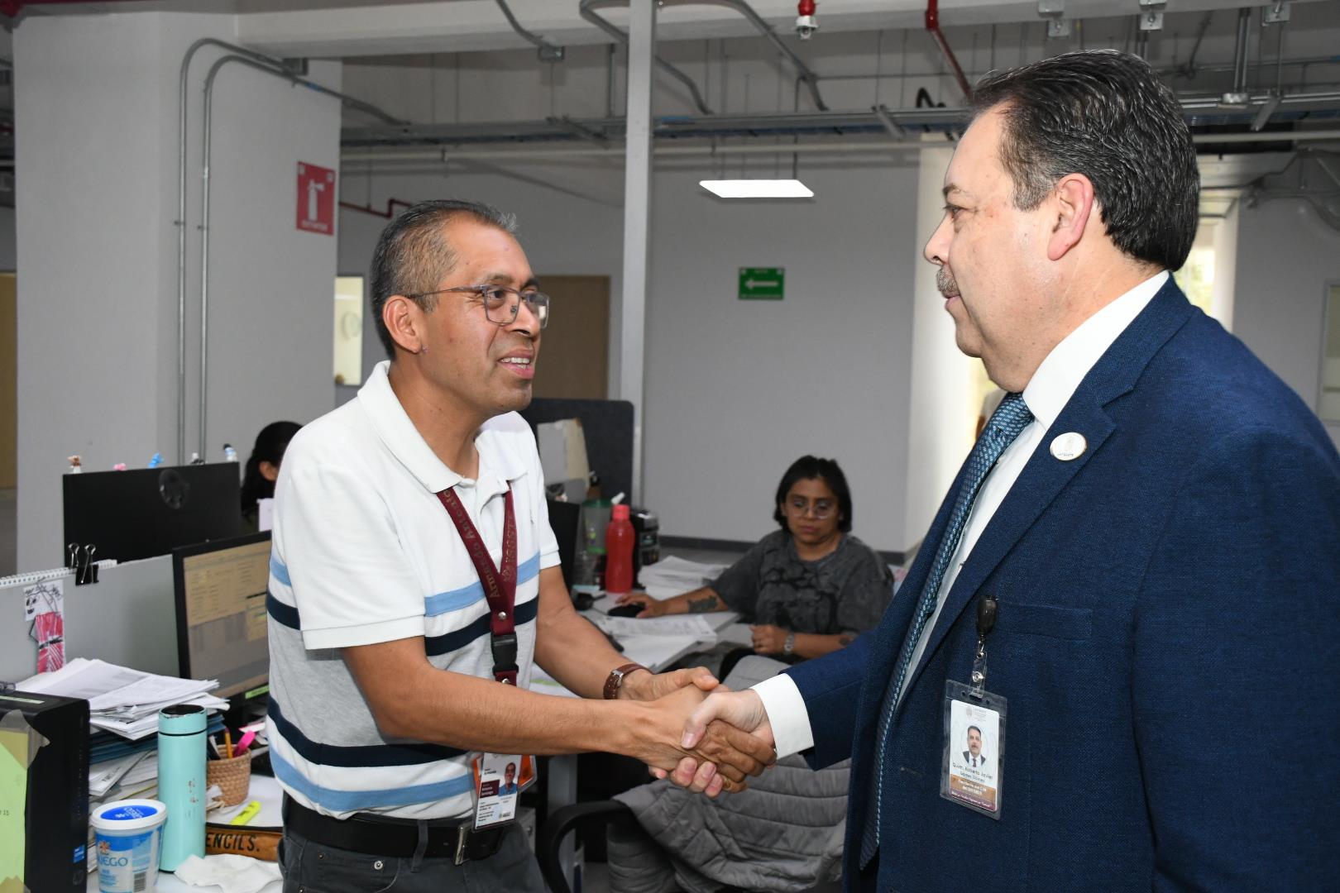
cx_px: 670
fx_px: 1340
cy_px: 446
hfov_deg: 53.1
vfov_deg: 36.9
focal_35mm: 36
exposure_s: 1/160
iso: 2000
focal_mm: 24
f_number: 5.6
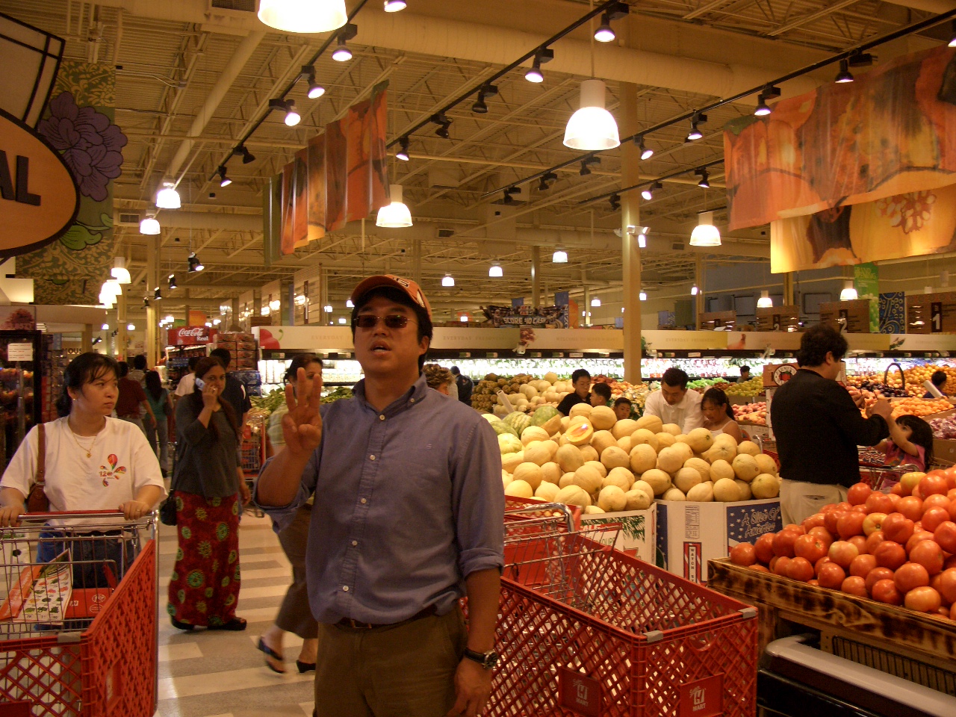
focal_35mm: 33
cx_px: 478
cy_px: 358
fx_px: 911
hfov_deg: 55.4
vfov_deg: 42.9
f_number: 2.8
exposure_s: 1/80
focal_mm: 7.1
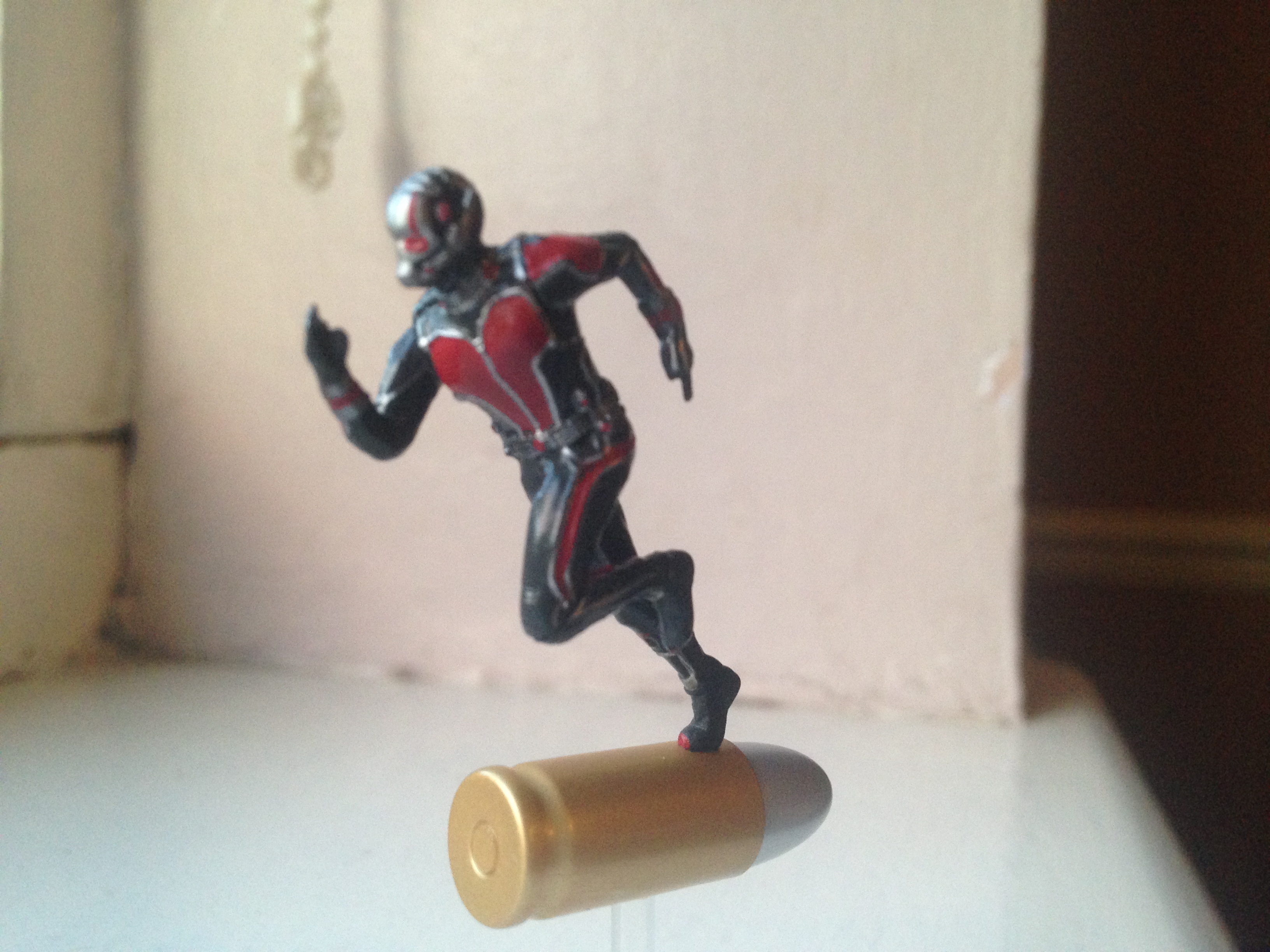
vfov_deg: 42.9
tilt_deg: -3.4
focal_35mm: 33
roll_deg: -0.6
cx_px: 635
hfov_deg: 55.4
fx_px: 1211
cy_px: 476
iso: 250
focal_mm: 4.12
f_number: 2.4
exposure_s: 1/20
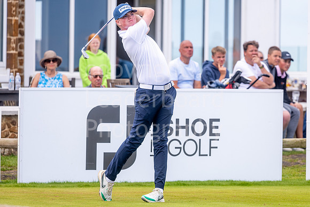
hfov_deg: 5.9
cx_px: 177
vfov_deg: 4.0
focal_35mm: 348
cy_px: 120
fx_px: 2994
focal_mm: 300
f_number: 5
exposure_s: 1/640
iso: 160
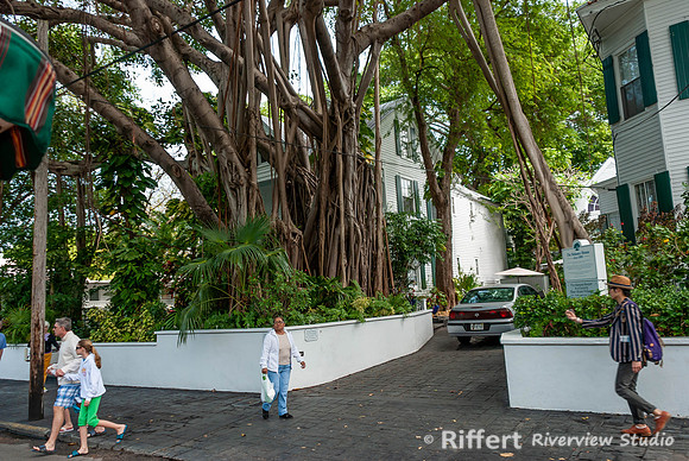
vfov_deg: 48.0
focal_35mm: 27
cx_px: 344
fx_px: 517
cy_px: 230
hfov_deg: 67.3
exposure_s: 1/200
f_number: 3.5
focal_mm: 18
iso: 100
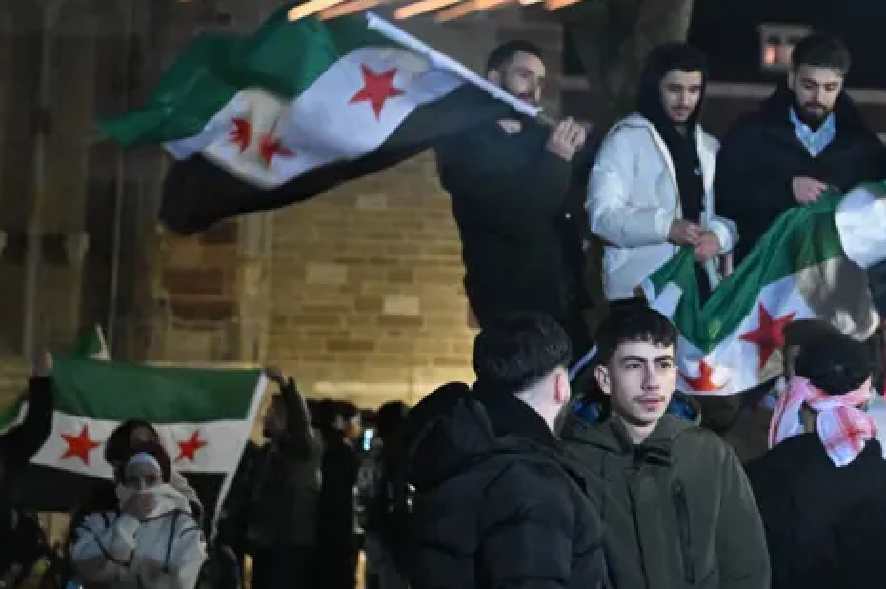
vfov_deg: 15.2
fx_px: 2188
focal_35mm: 89
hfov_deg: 22.3
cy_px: 88
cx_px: 800
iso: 8000
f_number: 2.8
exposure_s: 1/60
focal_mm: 47
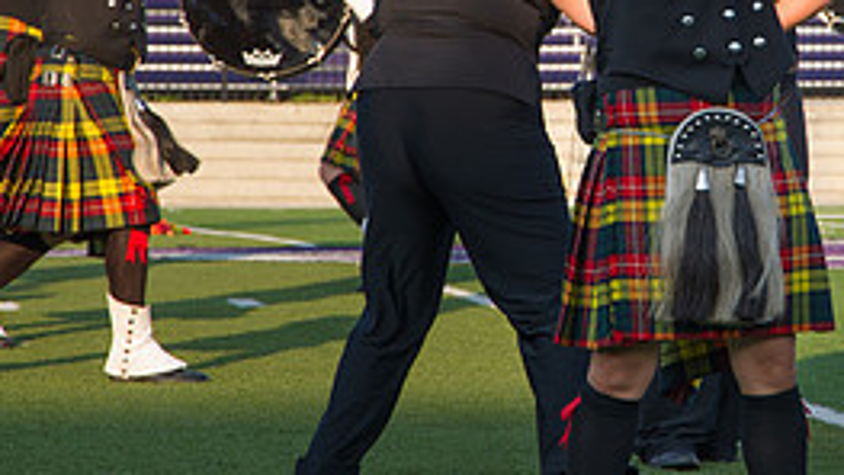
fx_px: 5931
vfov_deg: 4.6
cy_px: 67
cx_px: 671
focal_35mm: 265
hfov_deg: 8.1
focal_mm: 110
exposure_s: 1/320
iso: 640
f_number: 9
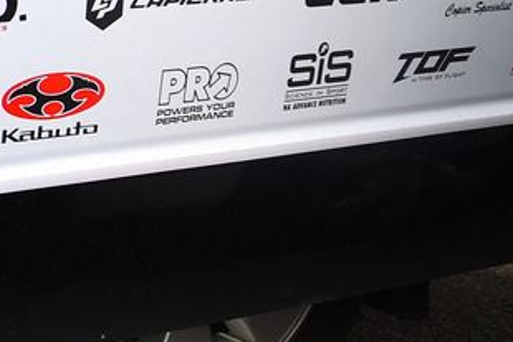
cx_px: -442
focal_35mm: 58
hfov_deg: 21.0
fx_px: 827
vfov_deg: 23.3
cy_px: 102
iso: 1250
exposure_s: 1/1000
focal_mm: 15
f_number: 4
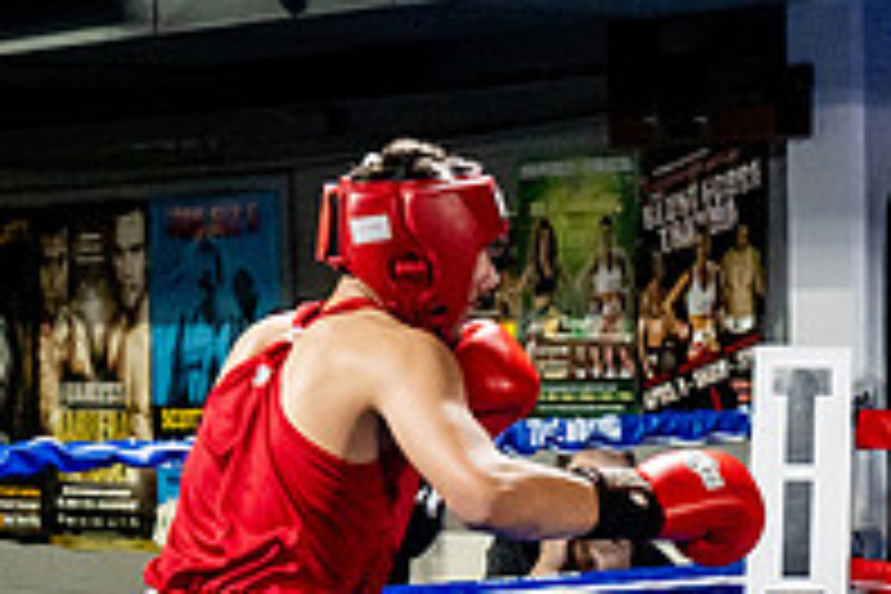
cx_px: 752
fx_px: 3762
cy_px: 718
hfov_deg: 13.4
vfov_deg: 8.9
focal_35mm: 152
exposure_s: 1/800
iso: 5000
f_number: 2.8
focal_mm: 35
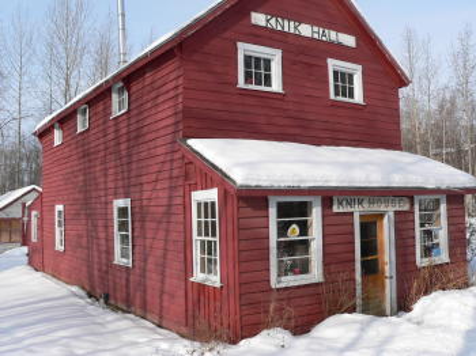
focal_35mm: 36
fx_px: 495
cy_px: 178
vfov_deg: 39.6
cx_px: 238
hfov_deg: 51.4
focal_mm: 6
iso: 80
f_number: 5.2
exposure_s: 1/400
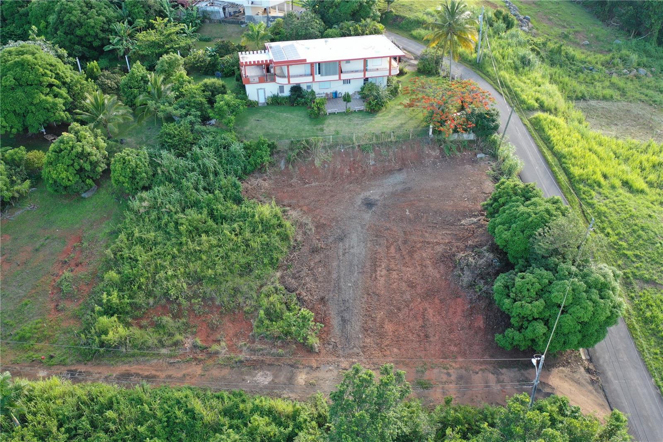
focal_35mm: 28
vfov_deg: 46.4
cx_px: 332
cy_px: 221
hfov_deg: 65.5
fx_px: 516
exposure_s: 1/30
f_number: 2.8
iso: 100
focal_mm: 10.26
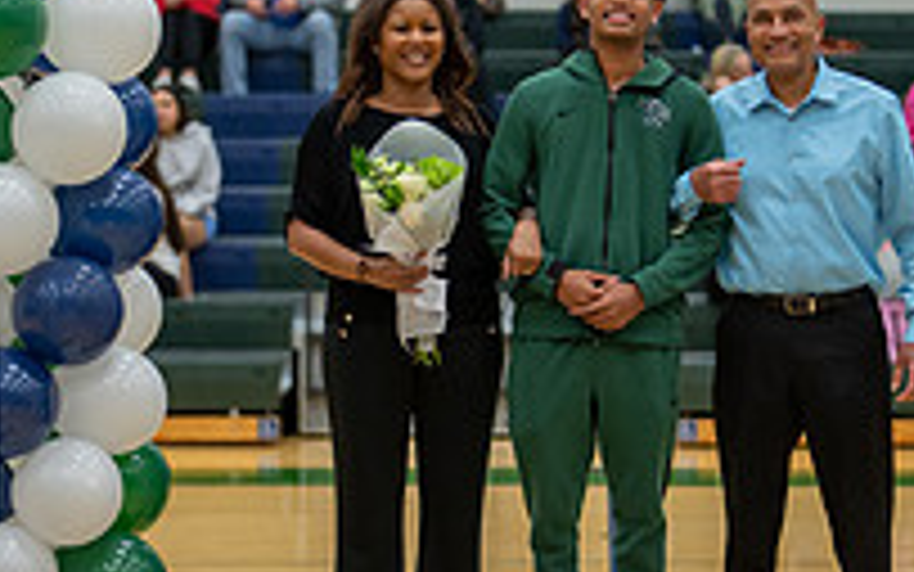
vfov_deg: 8.4
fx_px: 3887
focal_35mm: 156
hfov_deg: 13.4
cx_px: 581
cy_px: 288
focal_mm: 50
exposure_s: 1/400
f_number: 1.2
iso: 320
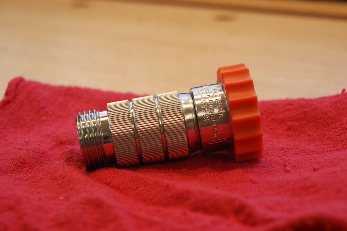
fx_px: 795
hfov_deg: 24.6
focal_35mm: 82
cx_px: 174
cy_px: 116
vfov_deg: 16.5
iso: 400
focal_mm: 55
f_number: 5.6
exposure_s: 1/80
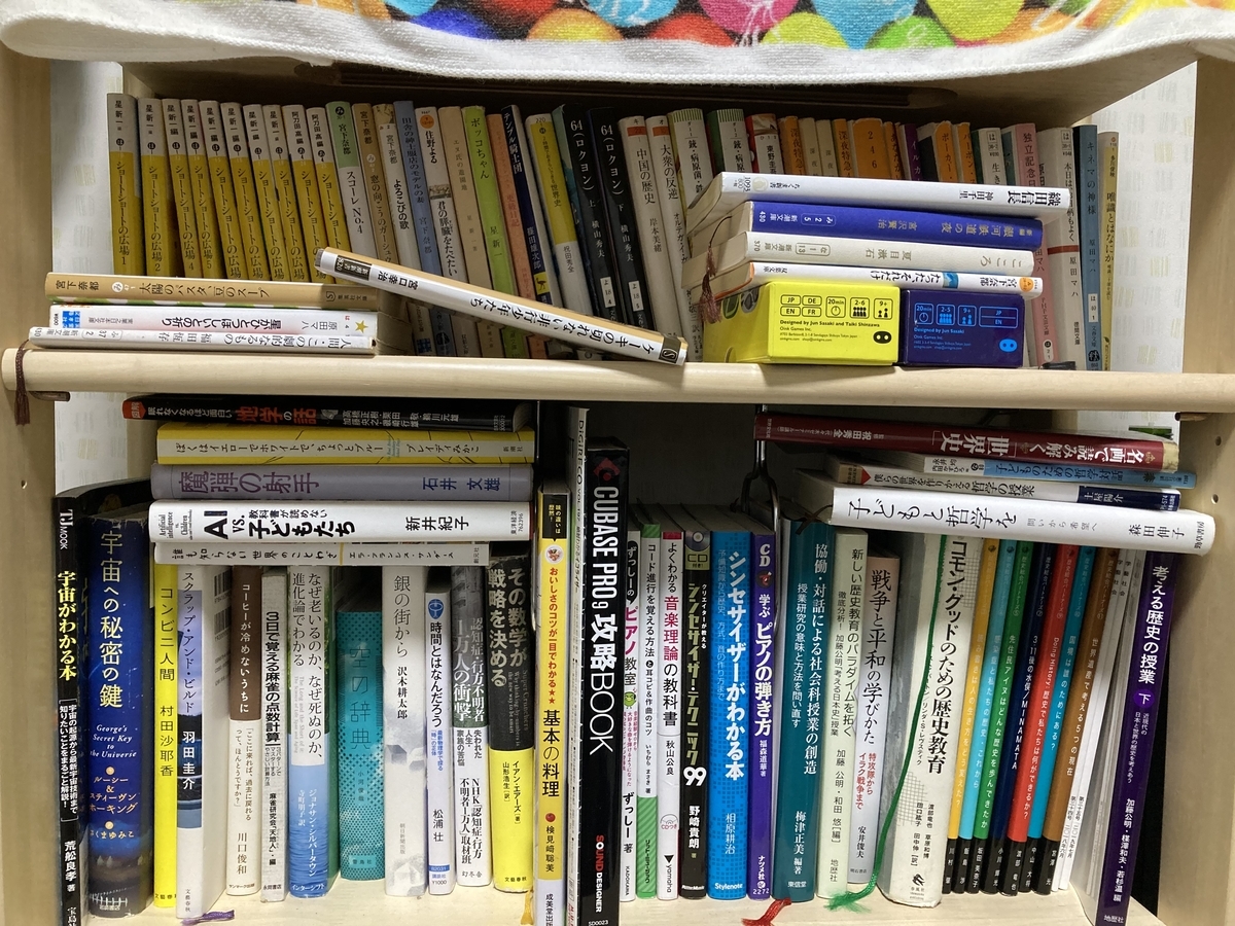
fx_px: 999
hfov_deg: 63.4
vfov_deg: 49.7
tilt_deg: -3.0
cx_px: 618
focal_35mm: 28
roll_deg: -0.5
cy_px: 463
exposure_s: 1/50
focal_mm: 3.99
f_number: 1.8
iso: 160
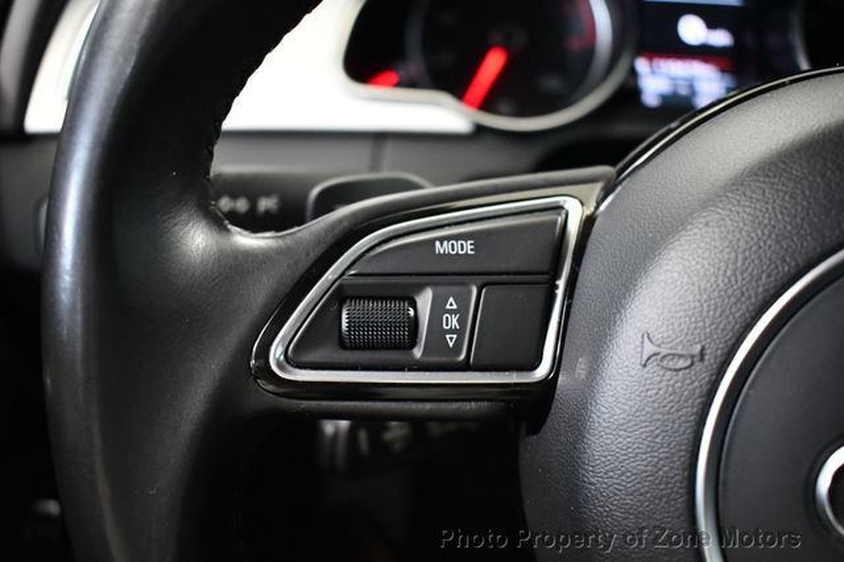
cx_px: 422
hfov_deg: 53.2
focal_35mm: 36
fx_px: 844
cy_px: 281
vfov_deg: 36.8
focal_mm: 24
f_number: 4
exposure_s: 1/60
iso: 4500
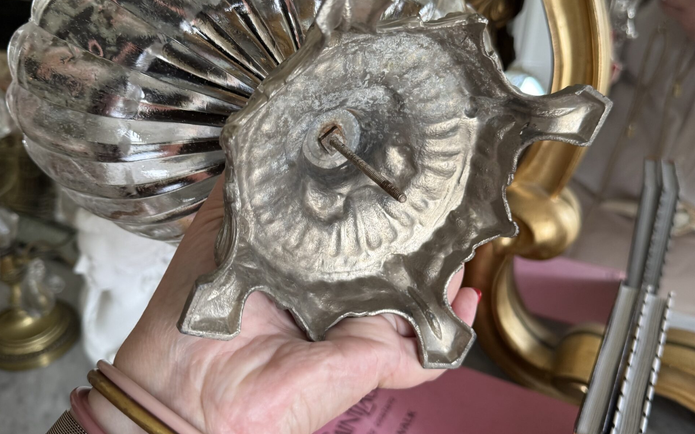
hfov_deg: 56.7
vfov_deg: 37.3
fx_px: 644
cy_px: 206
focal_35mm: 34
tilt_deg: -32.2
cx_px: 347
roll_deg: +1.1
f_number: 1.78
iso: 125
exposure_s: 1/50
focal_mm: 6.76
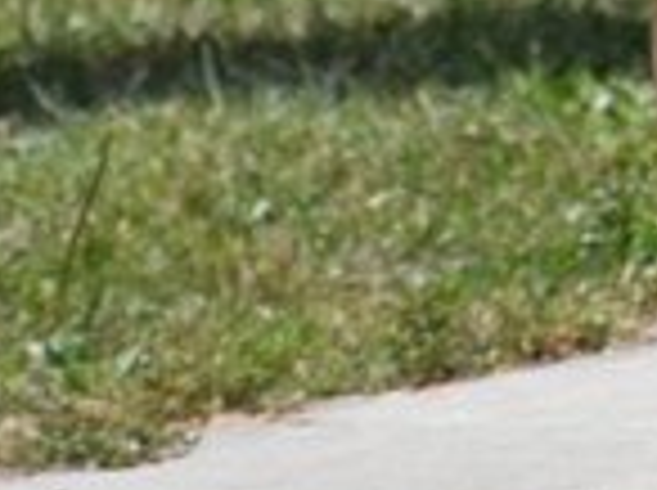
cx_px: 1071
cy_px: -955
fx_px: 26850
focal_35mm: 1417
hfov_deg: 1.4
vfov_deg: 1.0
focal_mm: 140
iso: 400
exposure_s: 1/1600
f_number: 6.3
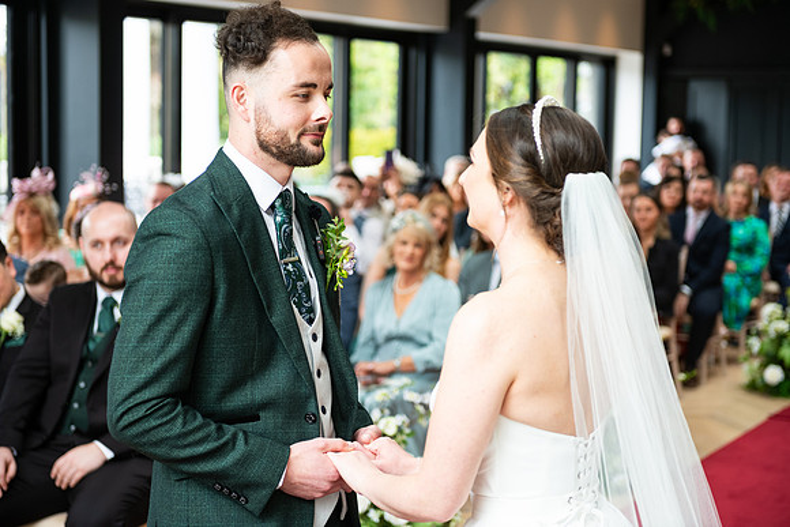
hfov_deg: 28.8
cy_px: 264
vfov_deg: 19.5
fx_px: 1536
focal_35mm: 70
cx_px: 395
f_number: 3.5
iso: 400
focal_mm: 70
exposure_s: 1/200
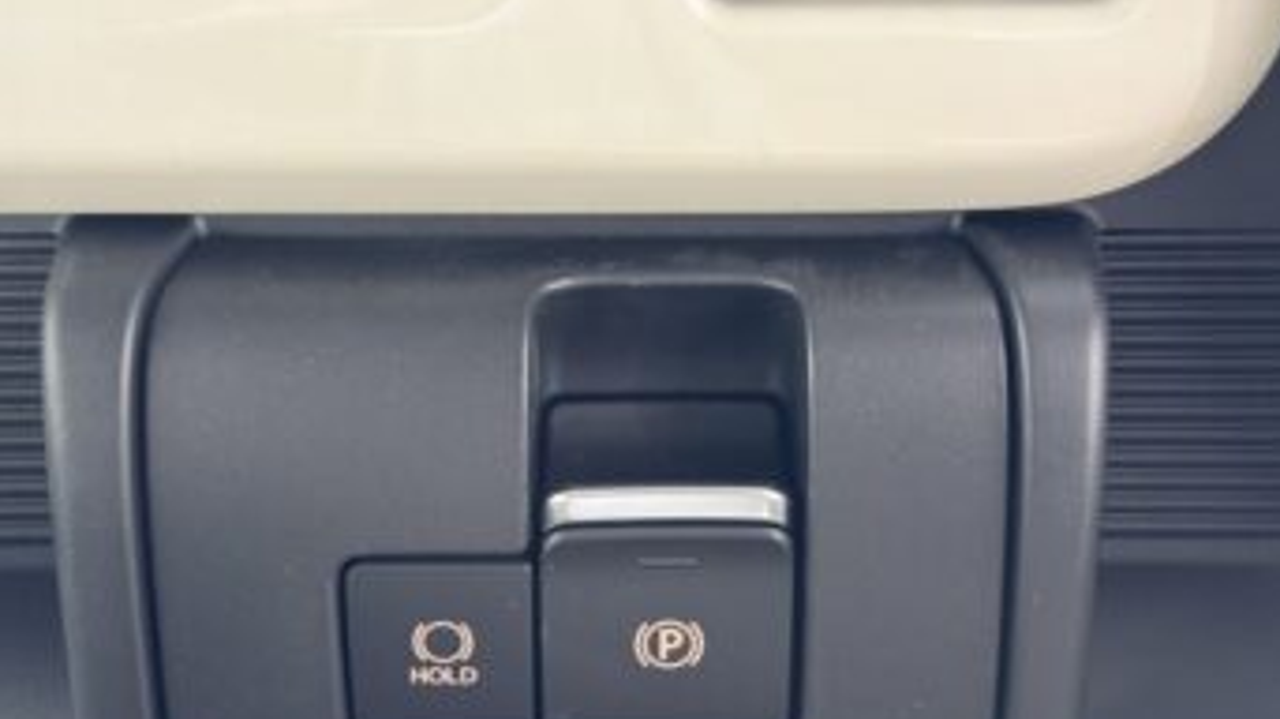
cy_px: 421
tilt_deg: -40.3
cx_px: 640
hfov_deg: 36.0
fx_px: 1968
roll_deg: +0.2
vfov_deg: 20.7
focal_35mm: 58
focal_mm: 5.96
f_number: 1.6
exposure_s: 1/33
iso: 250
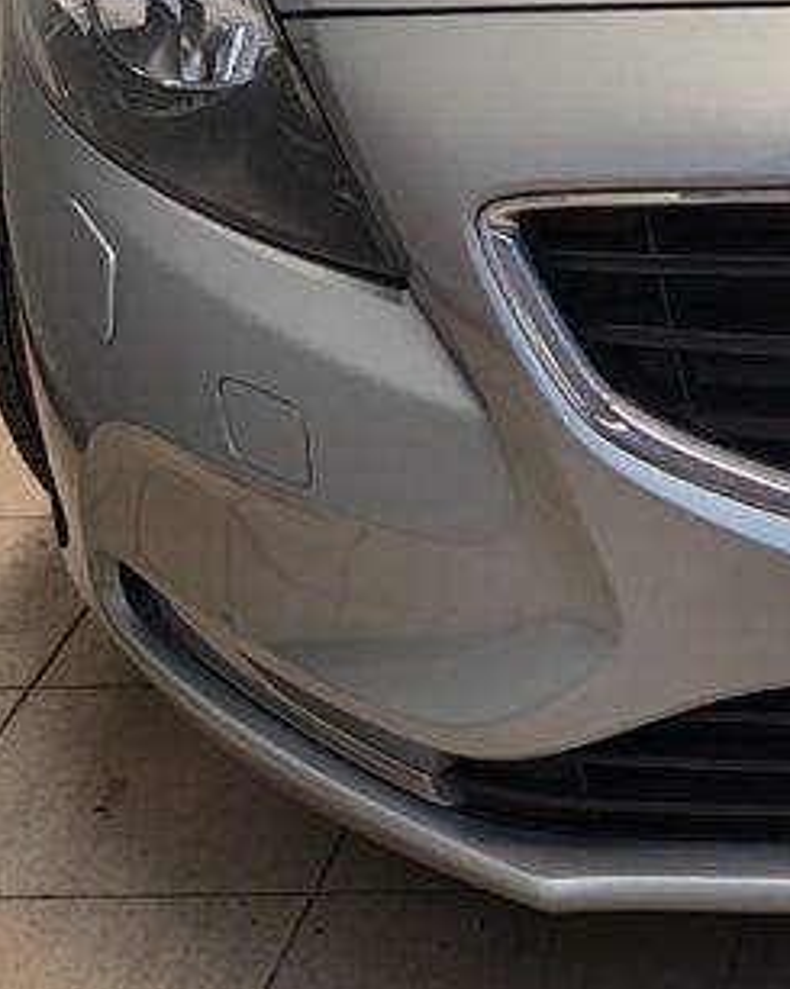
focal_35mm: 114
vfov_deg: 16.3
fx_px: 3337
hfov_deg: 12.7
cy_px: -119
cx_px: 1232
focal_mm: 5.4
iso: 64
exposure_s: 1/100
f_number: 1.6
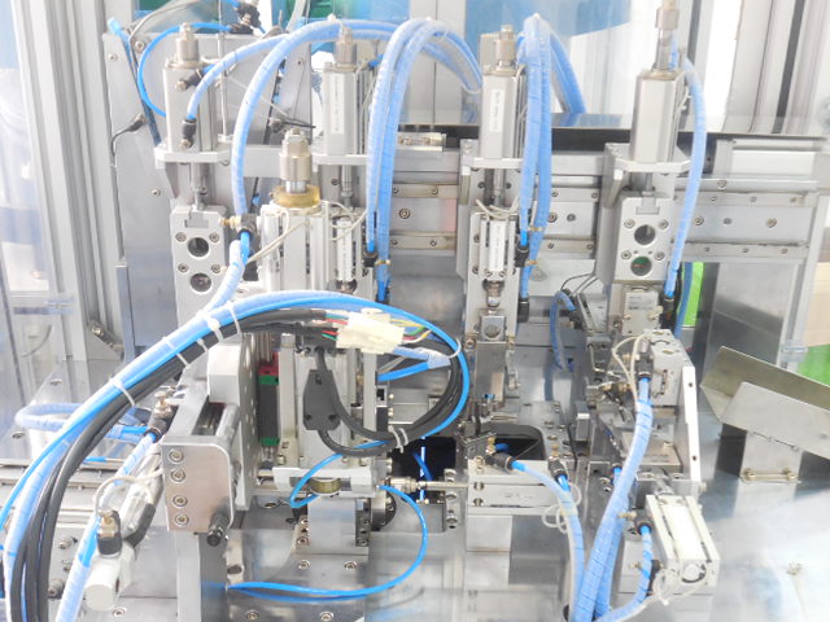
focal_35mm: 44
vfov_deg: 32.9
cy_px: 311
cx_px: 415
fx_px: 1055
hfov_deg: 42.9
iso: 500
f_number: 4.5
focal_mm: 7.8
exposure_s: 1/8
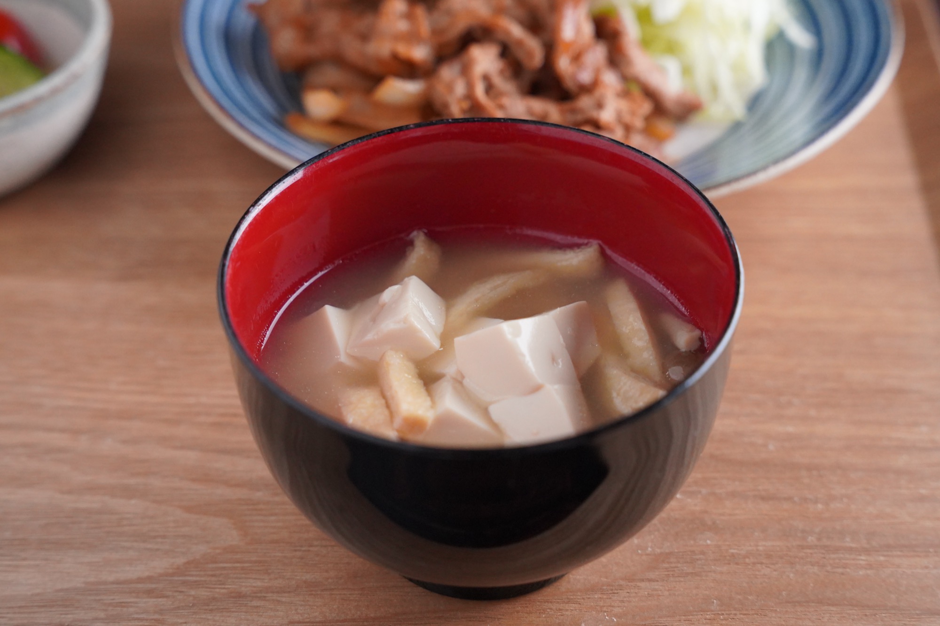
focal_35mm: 70
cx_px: 470
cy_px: 313
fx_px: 1827
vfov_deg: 19.5
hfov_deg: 28.8
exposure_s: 1/250
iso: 8000
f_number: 7.1
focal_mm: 70
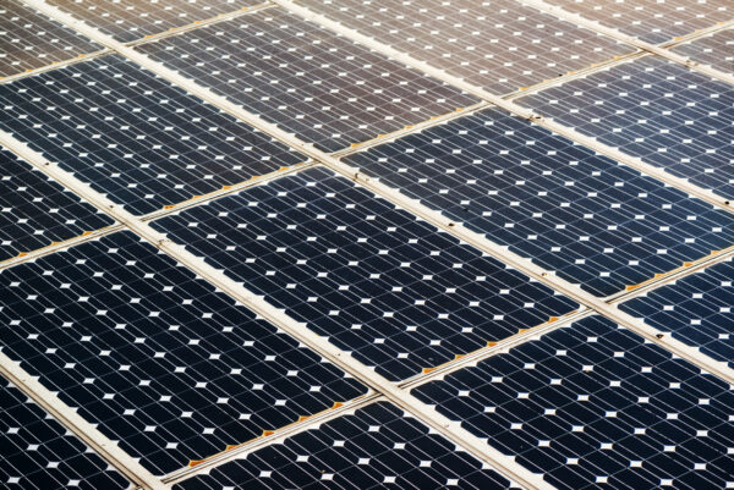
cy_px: 245
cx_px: 367
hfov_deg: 19.4
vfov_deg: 13.1
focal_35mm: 105
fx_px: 2142
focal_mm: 105
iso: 250
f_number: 7.1
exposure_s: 1/100
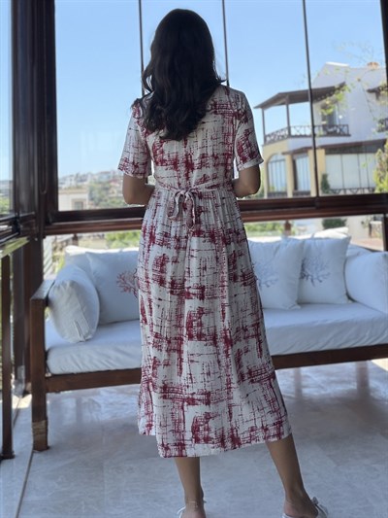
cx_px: 194
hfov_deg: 46.8
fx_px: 448
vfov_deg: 60.0
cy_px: 259
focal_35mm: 30
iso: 25
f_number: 1.9
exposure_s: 1/619
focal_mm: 2.71
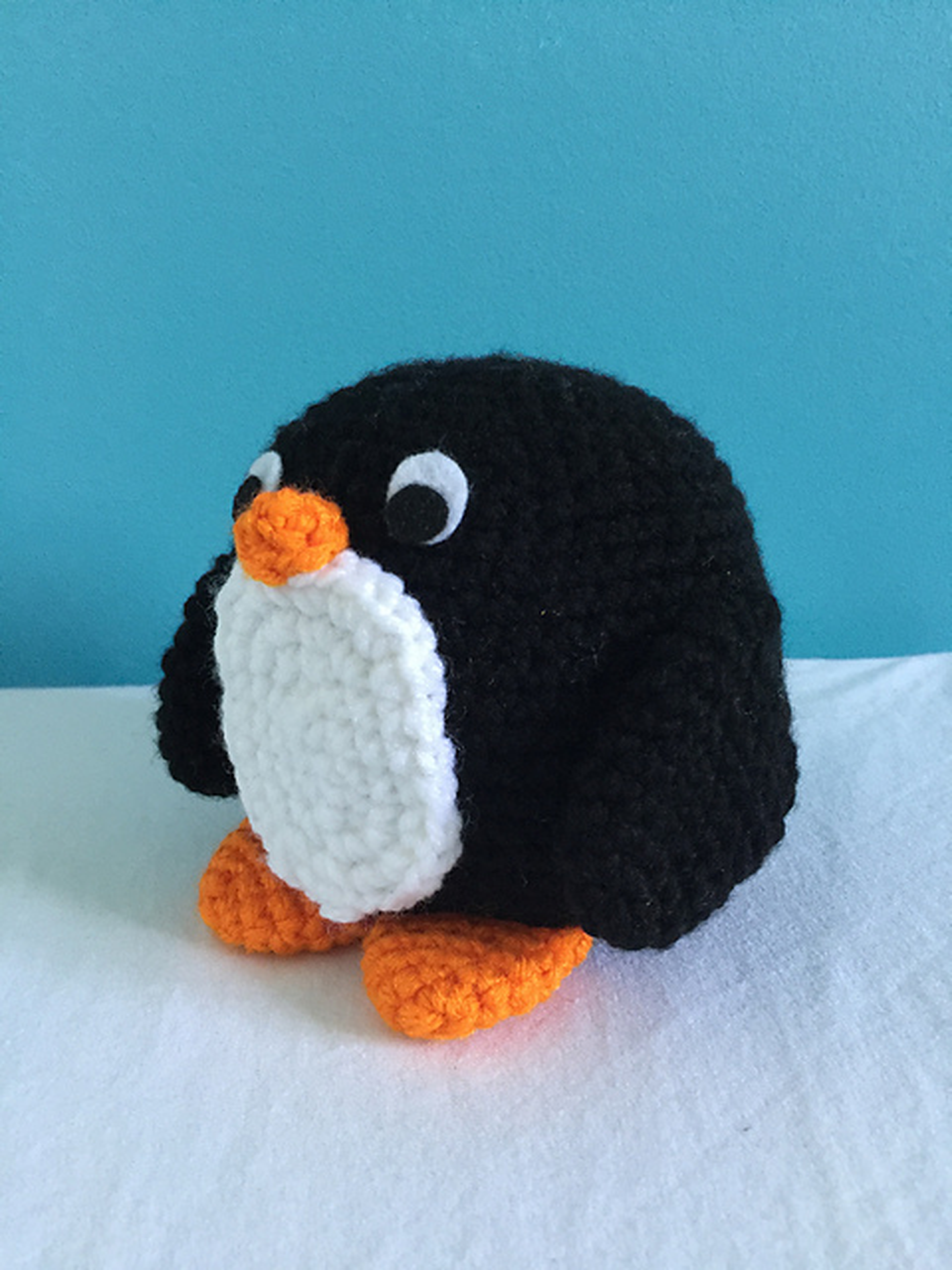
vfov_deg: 61.7
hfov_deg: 48.2
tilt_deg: -18.5
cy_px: 635
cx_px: 476
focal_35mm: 29
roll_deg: +1.2
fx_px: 1063
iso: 125
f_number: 2.2
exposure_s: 1/15
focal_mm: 4.15
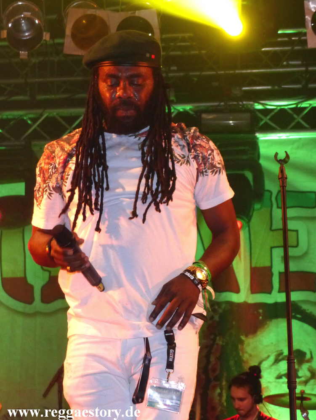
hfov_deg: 18.9
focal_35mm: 78
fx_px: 949
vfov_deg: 25.0
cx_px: 158
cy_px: 210
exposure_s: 1/60
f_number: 2.8
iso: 400
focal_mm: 14
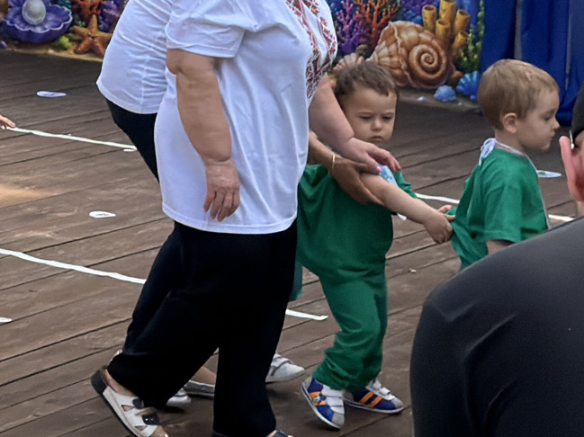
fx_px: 2495
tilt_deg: -4.8
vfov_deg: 9.8
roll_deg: -0.4
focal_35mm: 148
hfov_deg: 12.9
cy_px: -111
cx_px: -187
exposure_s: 1/5587
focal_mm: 6.76
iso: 400
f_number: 1.78
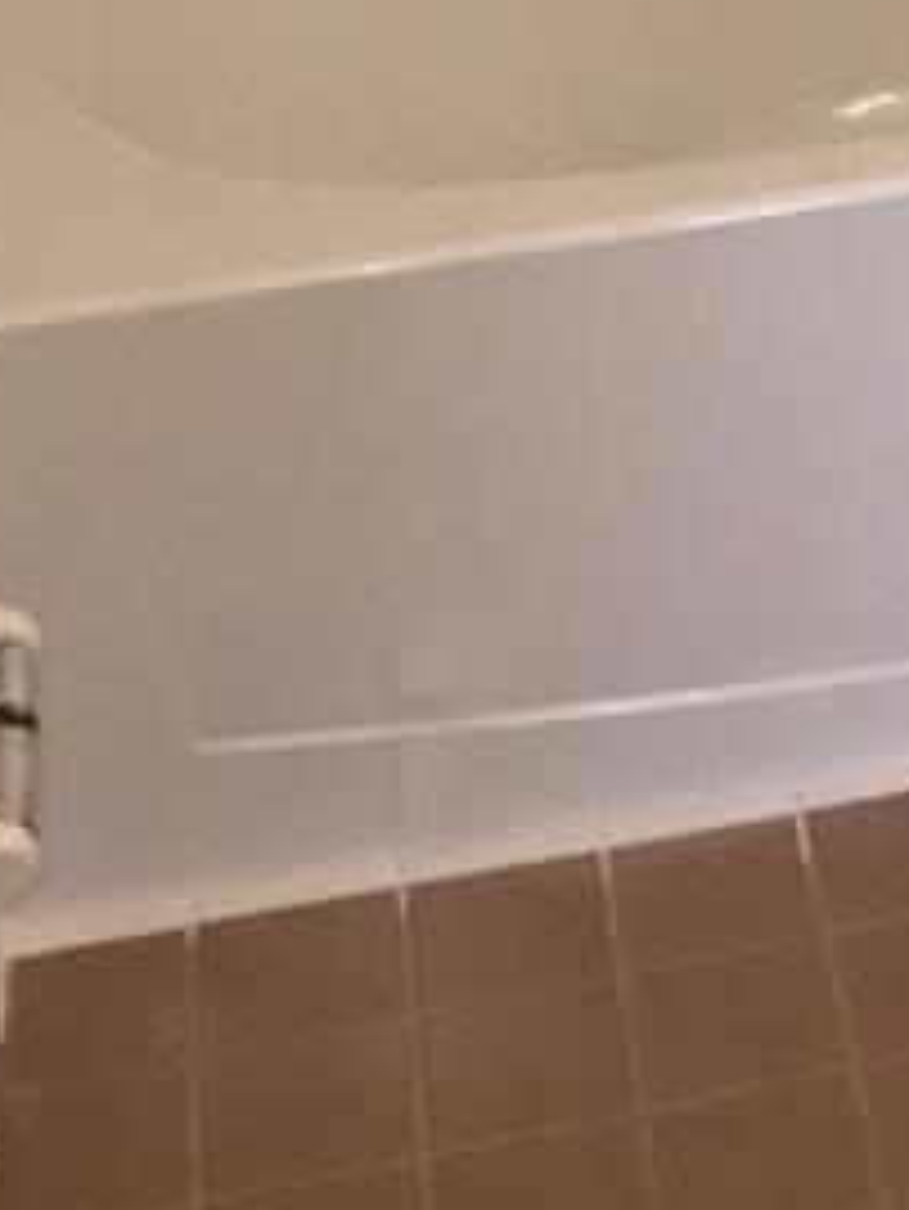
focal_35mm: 125
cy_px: -612
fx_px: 4373
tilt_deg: -18.9
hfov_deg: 11.0
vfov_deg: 14.7
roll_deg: -1.2
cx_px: 1670
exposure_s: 1/32
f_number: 1.8
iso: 20
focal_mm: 3.99
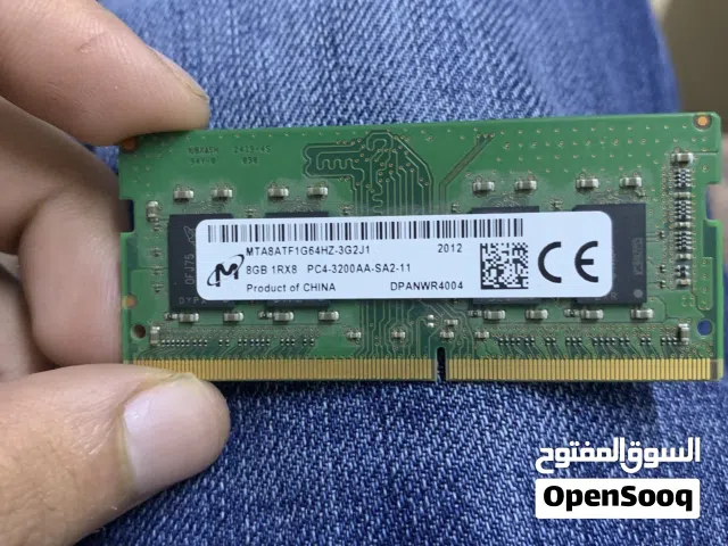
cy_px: 273
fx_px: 547
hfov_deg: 67.3
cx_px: 364
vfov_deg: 53.1
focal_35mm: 26
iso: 400
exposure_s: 1/47
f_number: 1.8
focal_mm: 4.25
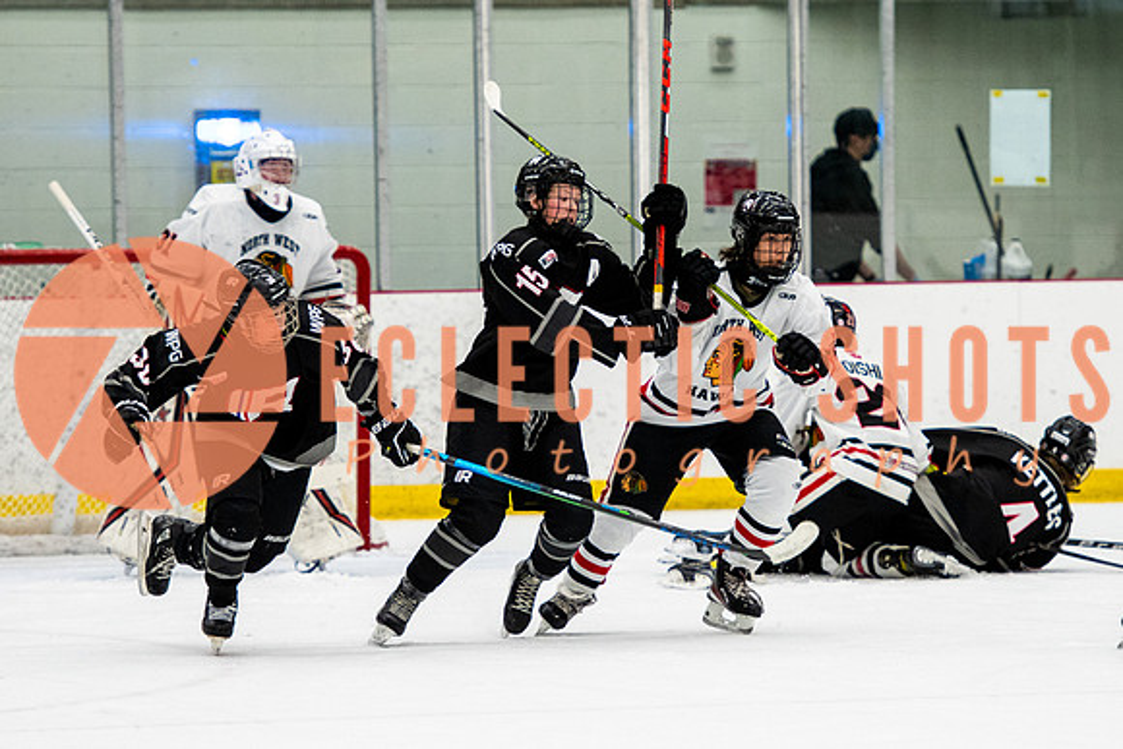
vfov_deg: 4.4
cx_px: 598
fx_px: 9644
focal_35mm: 309
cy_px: 376
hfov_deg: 6.7
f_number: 2.8
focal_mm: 160
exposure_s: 1/640
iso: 1800
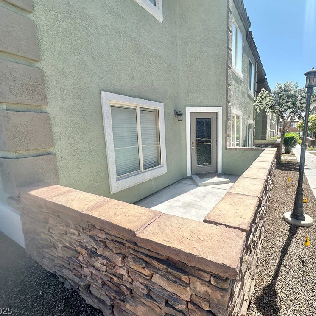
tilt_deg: -8.6
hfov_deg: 83.1
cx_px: 187
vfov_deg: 84.0
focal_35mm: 17
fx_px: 176
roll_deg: +1.1
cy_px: 158
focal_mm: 2.22
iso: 50
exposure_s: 1/2353
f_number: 2.2
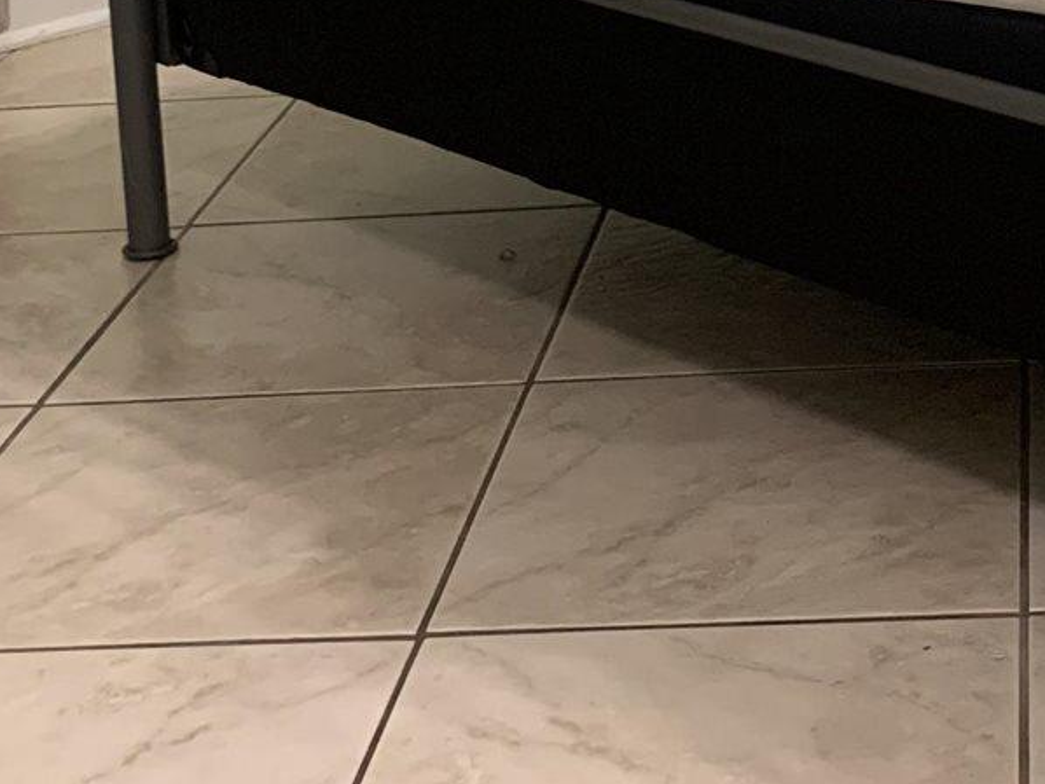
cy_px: -444
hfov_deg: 21.4
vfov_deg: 15.2
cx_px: 979
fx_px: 2688
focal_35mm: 89
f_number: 1.8
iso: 125
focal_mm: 4.25
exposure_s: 1/60
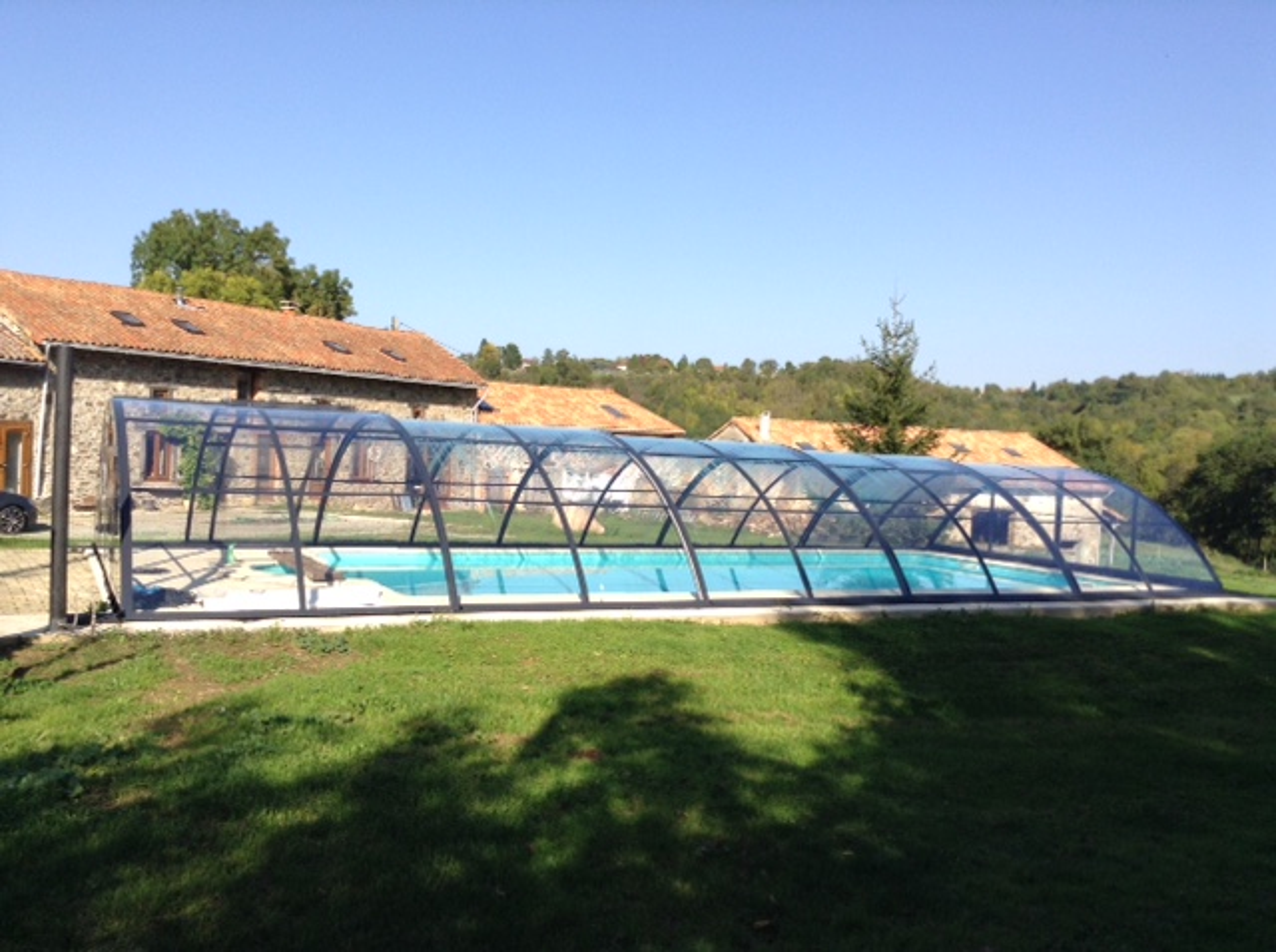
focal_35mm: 33
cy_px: 476
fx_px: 1215
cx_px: 638
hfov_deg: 55.4
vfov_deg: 42.8
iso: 25
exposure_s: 1/920
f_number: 2.4
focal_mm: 3.3
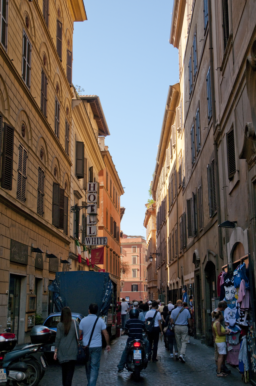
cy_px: 193
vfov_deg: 46.4
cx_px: 128
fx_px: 449
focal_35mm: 42
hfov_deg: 31.8
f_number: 5
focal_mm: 28
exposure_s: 1/800
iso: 200
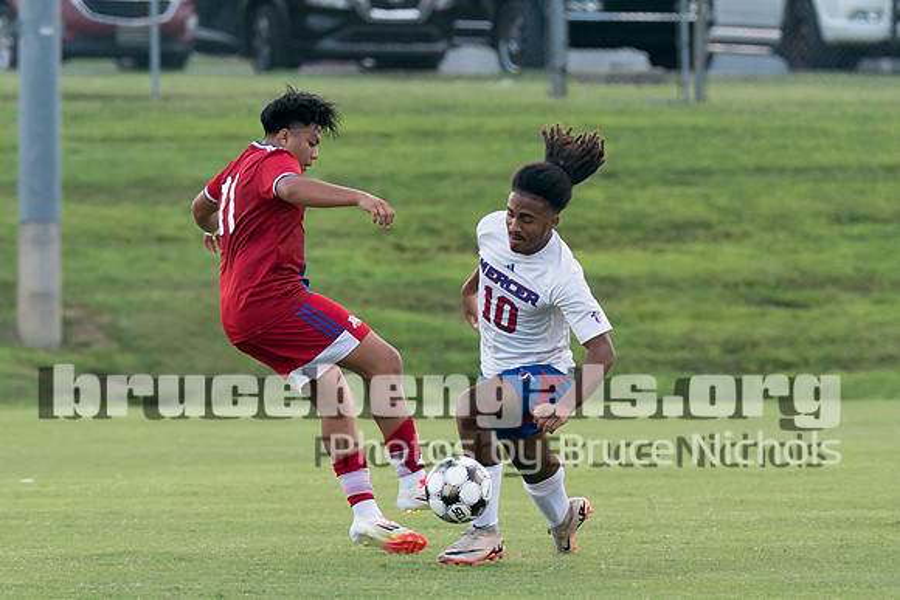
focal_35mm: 445
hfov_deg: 4.6
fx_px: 11139
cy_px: 347
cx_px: 316
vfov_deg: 3.1
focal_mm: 200
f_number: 3.5
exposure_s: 1/1250
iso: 1600
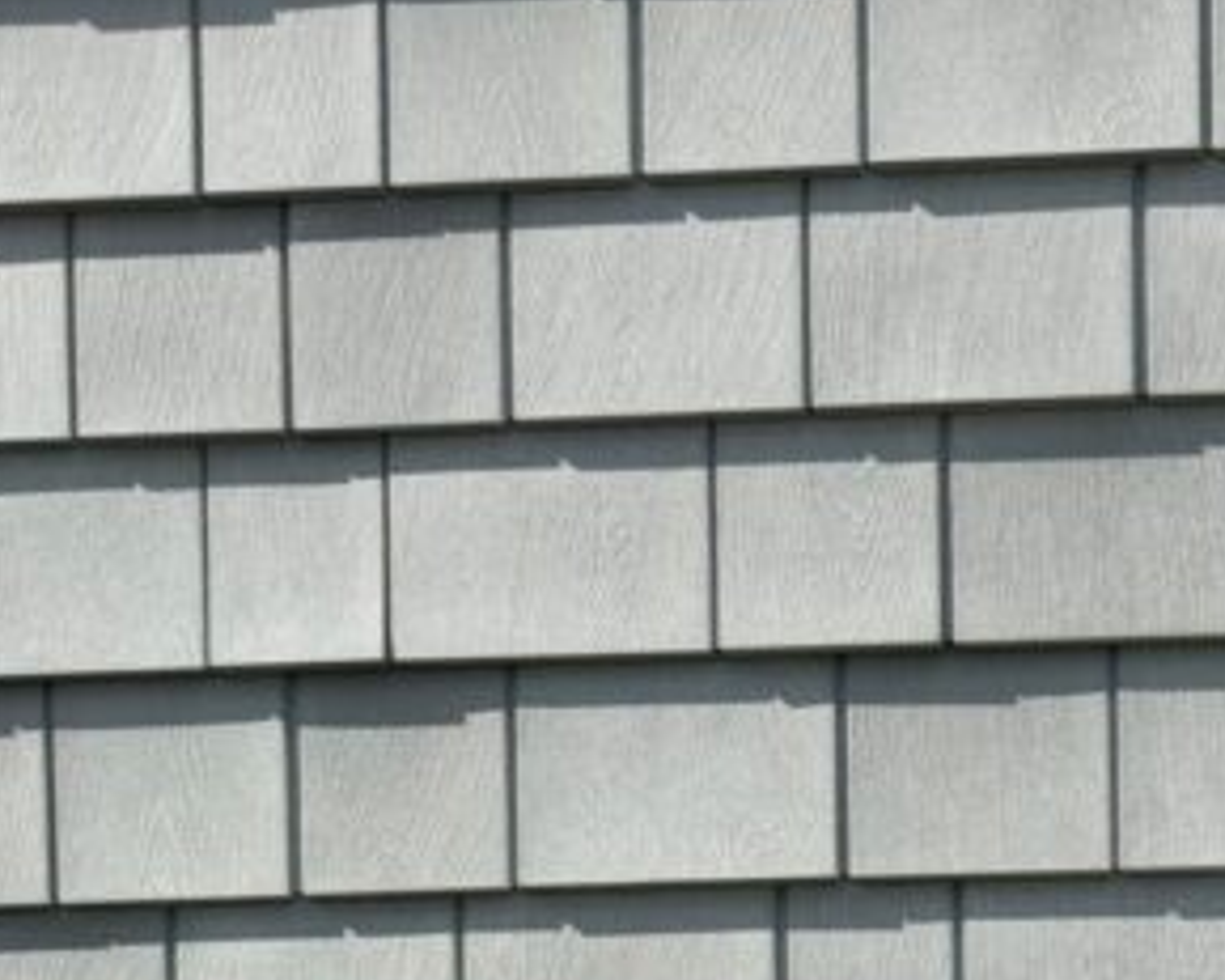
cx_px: 1327
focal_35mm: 83
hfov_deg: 21.9
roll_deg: +1.0
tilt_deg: -6.5
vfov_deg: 14.6
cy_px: 2079
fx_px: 3008
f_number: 1.78
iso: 80
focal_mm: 6.76
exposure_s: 1/3413
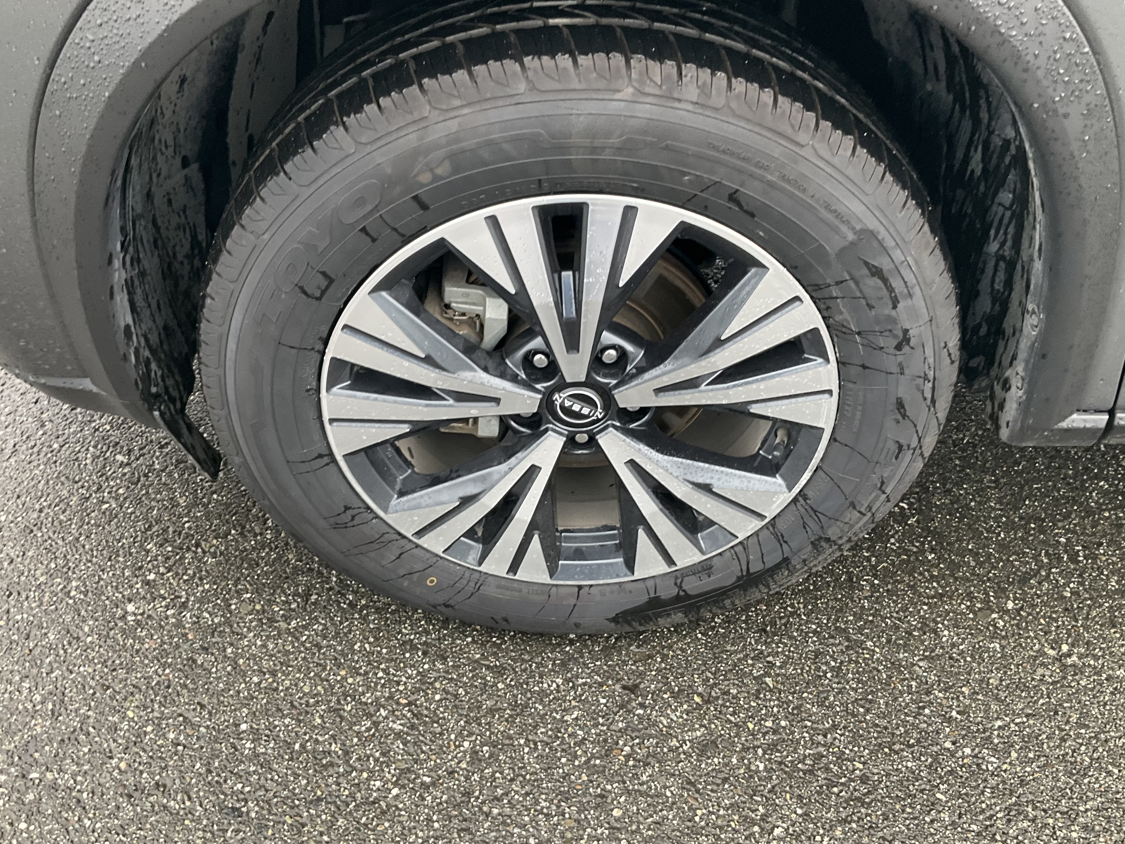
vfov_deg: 40.7
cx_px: 562
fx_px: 1138
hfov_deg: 52.6
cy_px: 412
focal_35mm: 35
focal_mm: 3
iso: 64
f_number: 1.8
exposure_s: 1/80
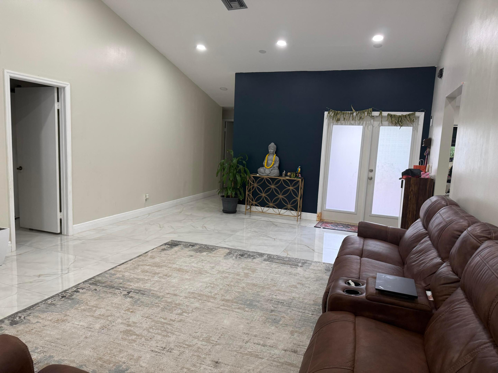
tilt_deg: -7.0
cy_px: 186
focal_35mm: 24
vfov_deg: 56.8
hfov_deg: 71.6
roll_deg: -2.8
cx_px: 249
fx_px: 345
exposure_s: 1/121
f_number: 1.78
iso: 160
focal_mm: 6.76
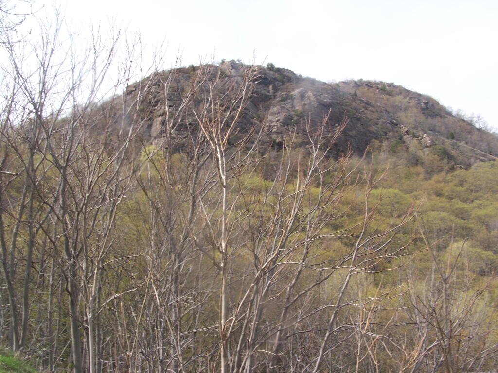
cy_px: 186
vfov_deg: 37.7
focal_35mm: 38
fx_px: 547
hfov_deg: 49.0
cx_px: 249
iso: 80
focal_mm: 6.3
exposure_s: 1/100
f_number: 8
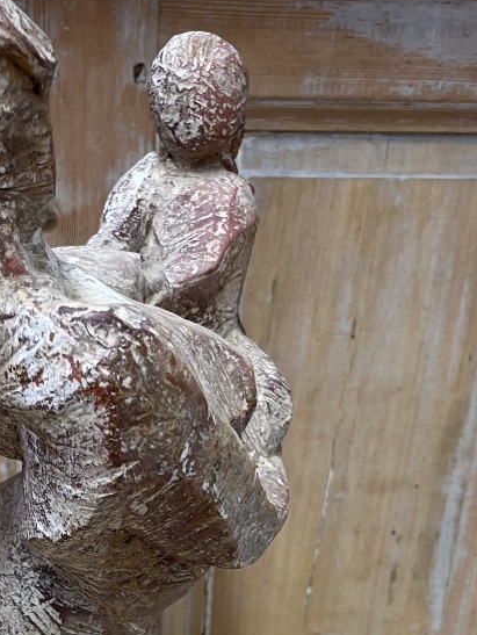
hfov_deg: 25.4
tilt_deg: -30.8
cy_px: 623
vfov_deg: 31.4
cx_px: 128
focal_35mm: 57
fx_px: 1046
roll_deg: -0.3
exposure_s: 1/50
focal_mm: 5.1
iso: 80
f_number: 1.6
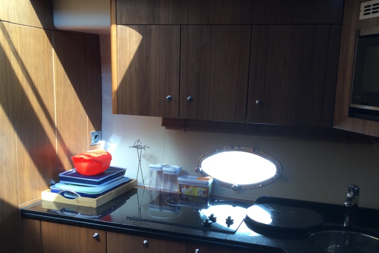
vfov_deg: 33.1
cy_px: 170
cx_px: 198
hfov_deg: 48.4
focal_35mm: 40
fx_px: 421
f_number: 2.4
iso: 25
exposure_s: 1/30
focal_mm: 3.3
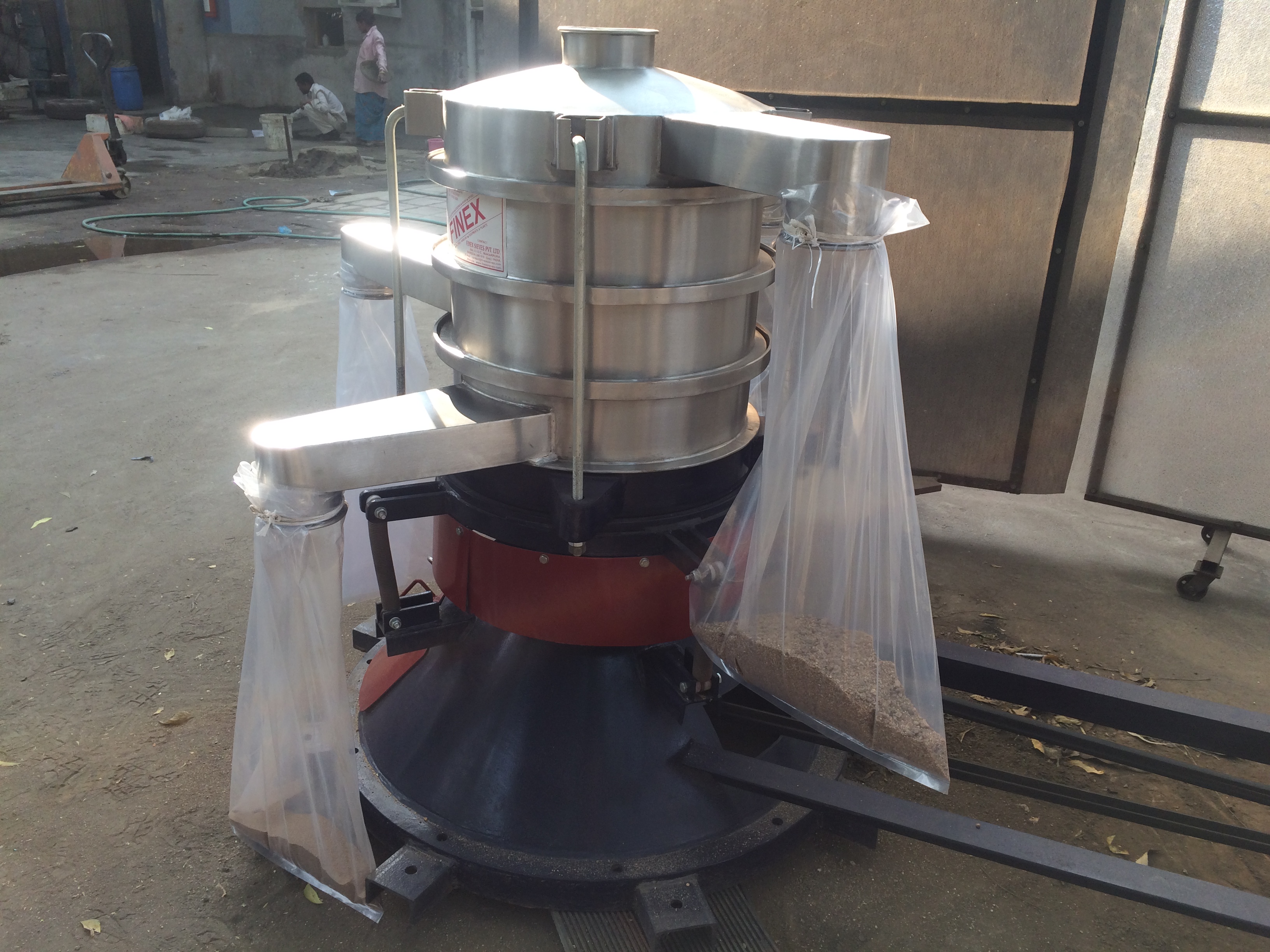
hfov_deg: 61.7
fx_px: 1064
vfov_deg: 48.2
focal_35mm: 29
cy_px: 476
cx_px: 635
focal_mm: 4.15
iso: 32
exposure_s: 1/243
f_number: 2.2
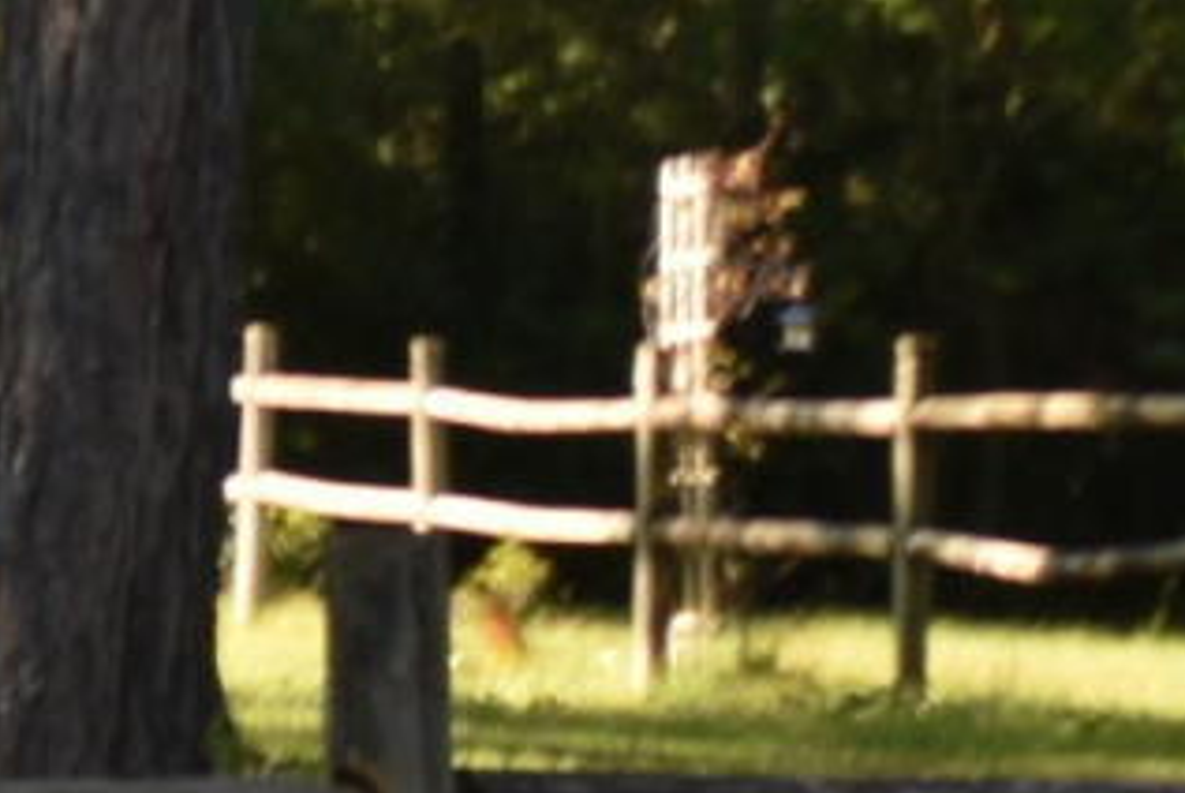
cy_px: -335
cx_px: -2138
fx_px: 8961
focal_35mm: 272
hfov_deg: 6.9
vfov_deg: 5.0
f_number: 5.6
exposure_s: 1/125
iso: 125
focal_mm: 24
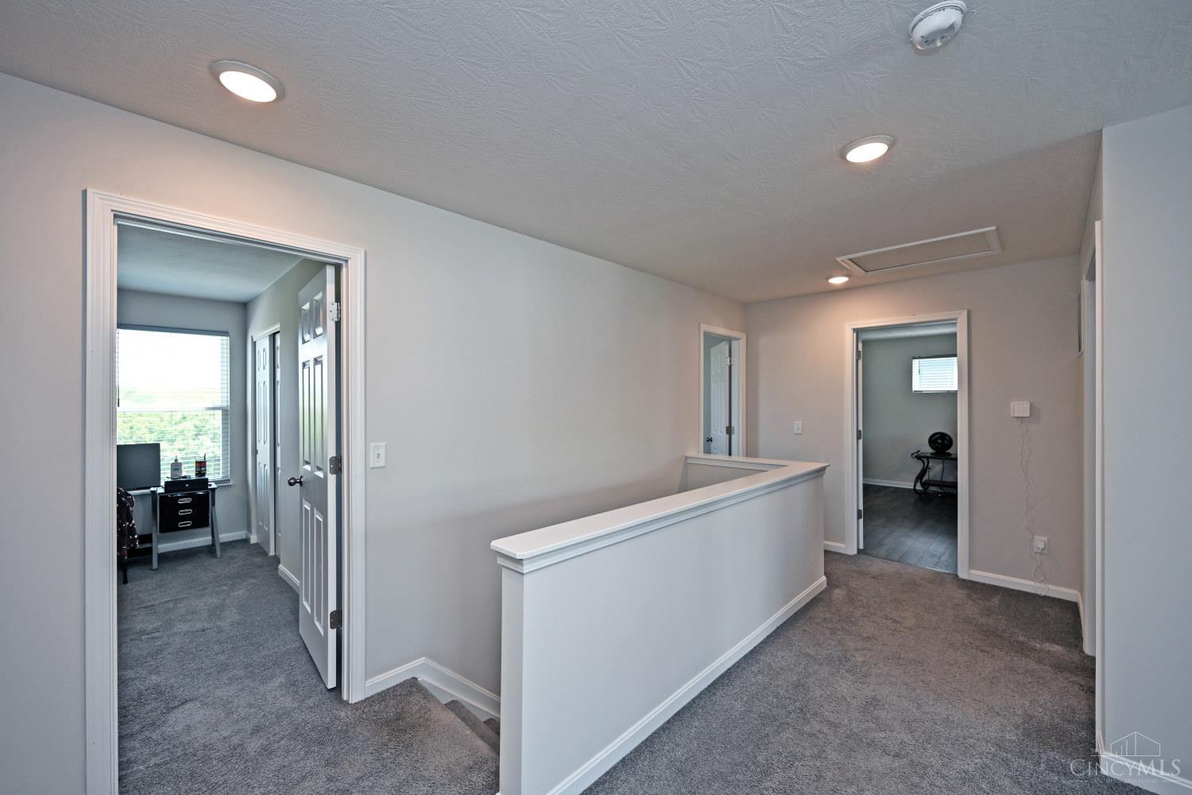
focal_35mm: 14
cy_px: 398
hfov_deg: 104.3
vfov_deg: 81.2
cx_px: 596
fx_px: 464
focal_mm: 14
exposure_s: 1/80
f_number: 4.5
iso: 200
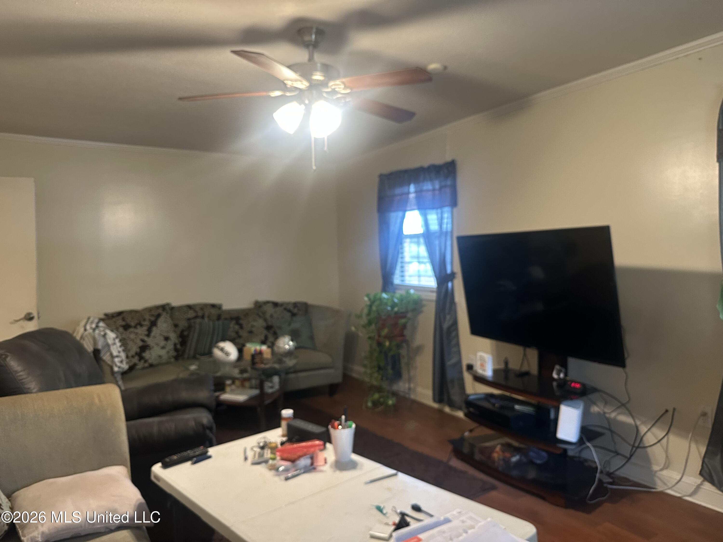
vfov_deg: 56.8
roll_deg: +0.6
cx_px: 362
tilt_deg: -0.3
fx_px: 501
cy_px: 271
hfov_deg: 71.6
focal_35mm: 24
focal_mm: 6.86
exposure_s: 1/60
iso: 500
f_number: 1.78
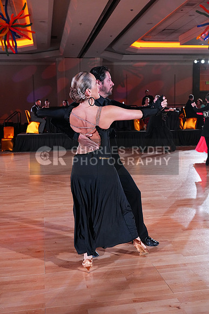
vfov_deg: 51.9
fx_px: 322
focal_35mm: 37
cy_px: 157
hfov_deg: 36.0
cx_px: 104
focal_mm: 37
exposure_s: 1/400
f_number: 5
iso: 5000
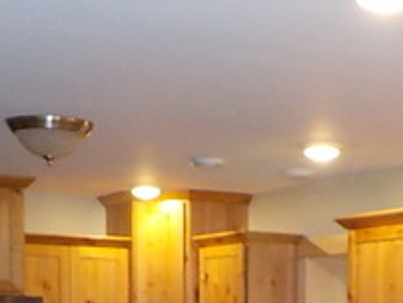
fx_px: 1154
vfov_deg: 13.8
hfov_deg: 19.7
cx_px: 292
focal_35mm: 99
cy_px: 496
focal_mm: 4.1
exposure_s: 1/30
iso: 250
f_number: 3.3
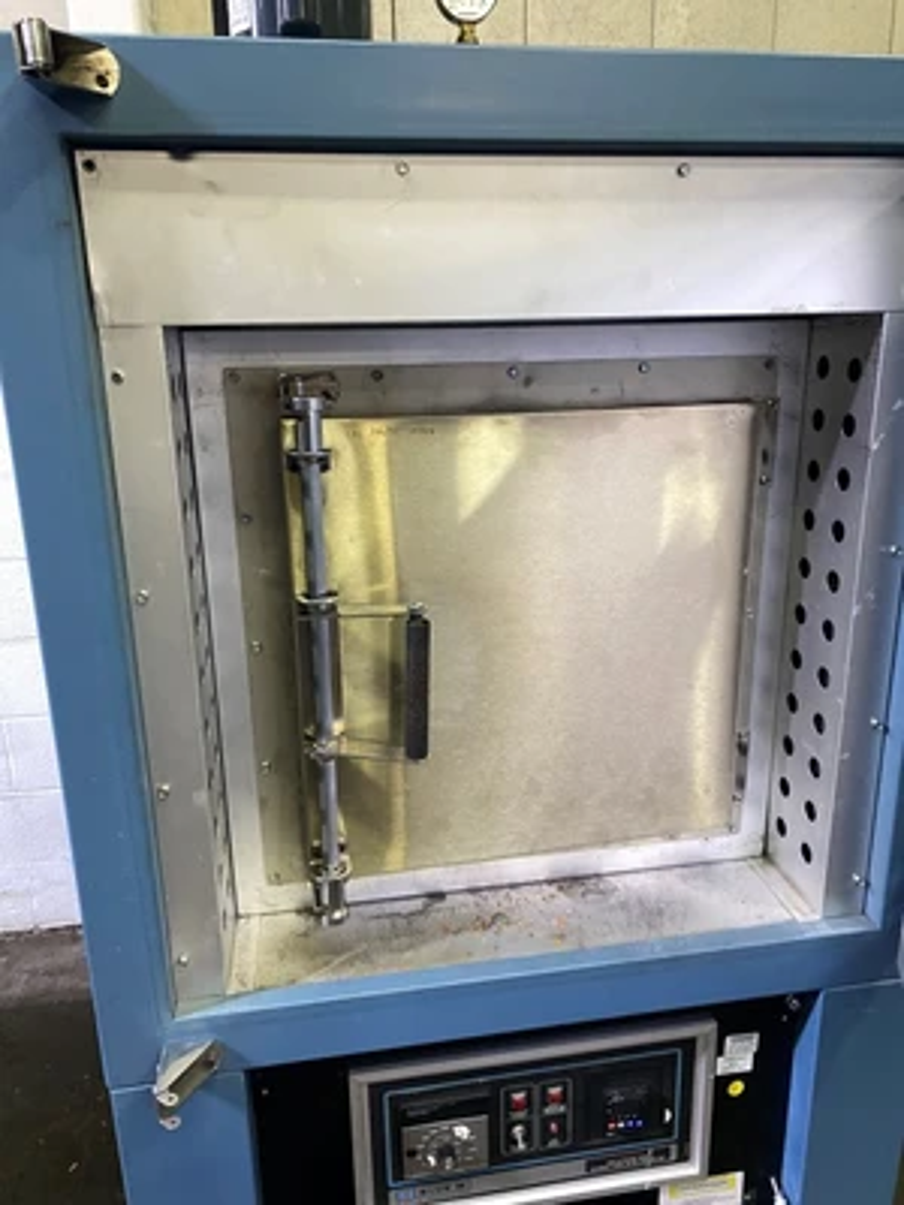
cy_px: 602
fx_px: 905
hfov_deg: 53.1
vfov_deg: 67.3
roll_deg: +1.5
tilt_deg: -15.8
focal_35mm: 26
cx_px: 452
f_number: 1.8
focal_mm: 4.25
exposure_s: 1/60
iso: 250
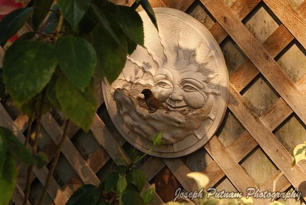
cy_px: 102
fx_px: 893
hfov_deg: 19.4
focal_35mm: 105
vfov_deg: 13.1
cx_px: 153
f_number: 11
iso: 800
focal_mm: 70
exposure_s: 1/200
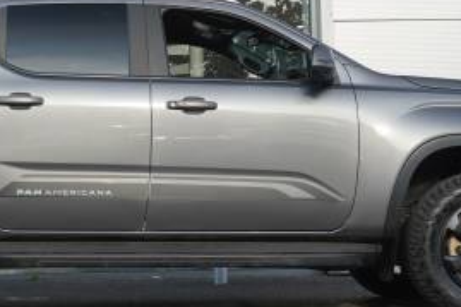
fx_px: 1141
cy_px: 154
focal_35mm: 89
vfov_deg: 15.3
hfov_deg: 22.6
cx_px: 122
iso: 100
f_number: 5.6
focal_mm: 25
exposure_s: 1/125
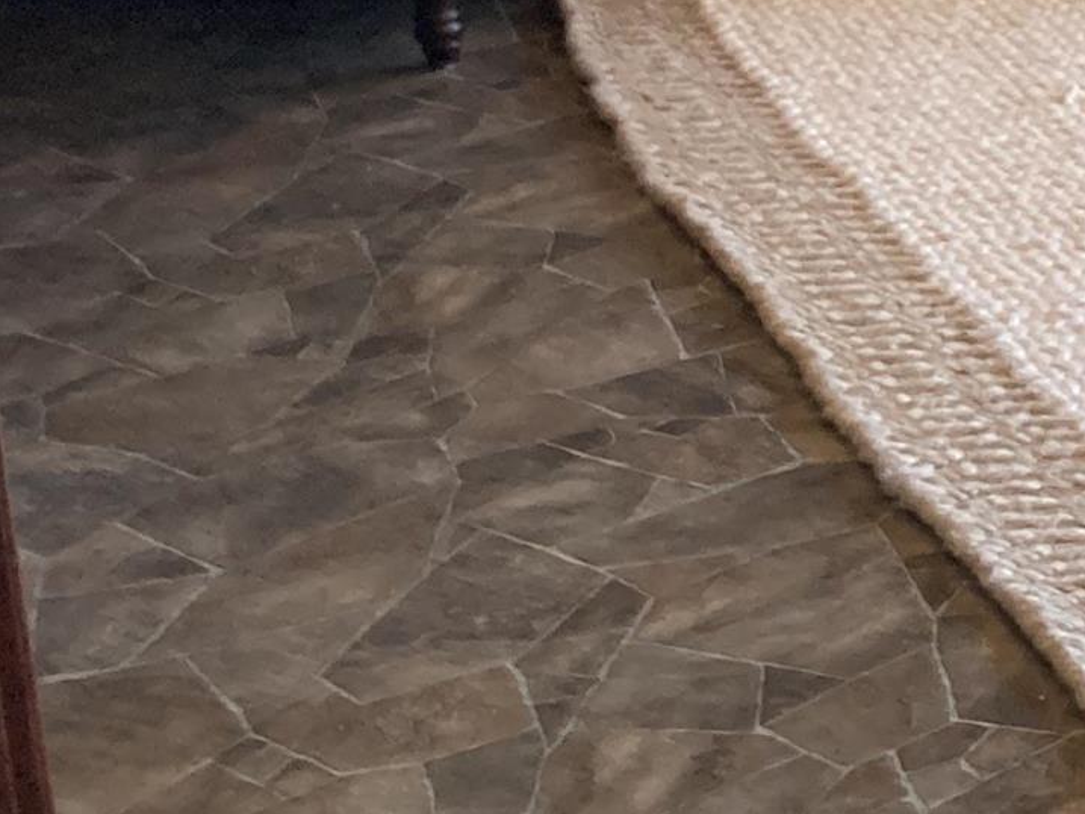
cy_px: -658
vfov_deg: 11.4
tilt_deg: -9.5
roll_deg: -0.6
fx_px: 3762
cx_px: 2249
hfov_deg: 13.7
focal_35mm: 120
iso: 64
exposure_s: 1/60
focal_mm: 3.99
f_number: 1.8
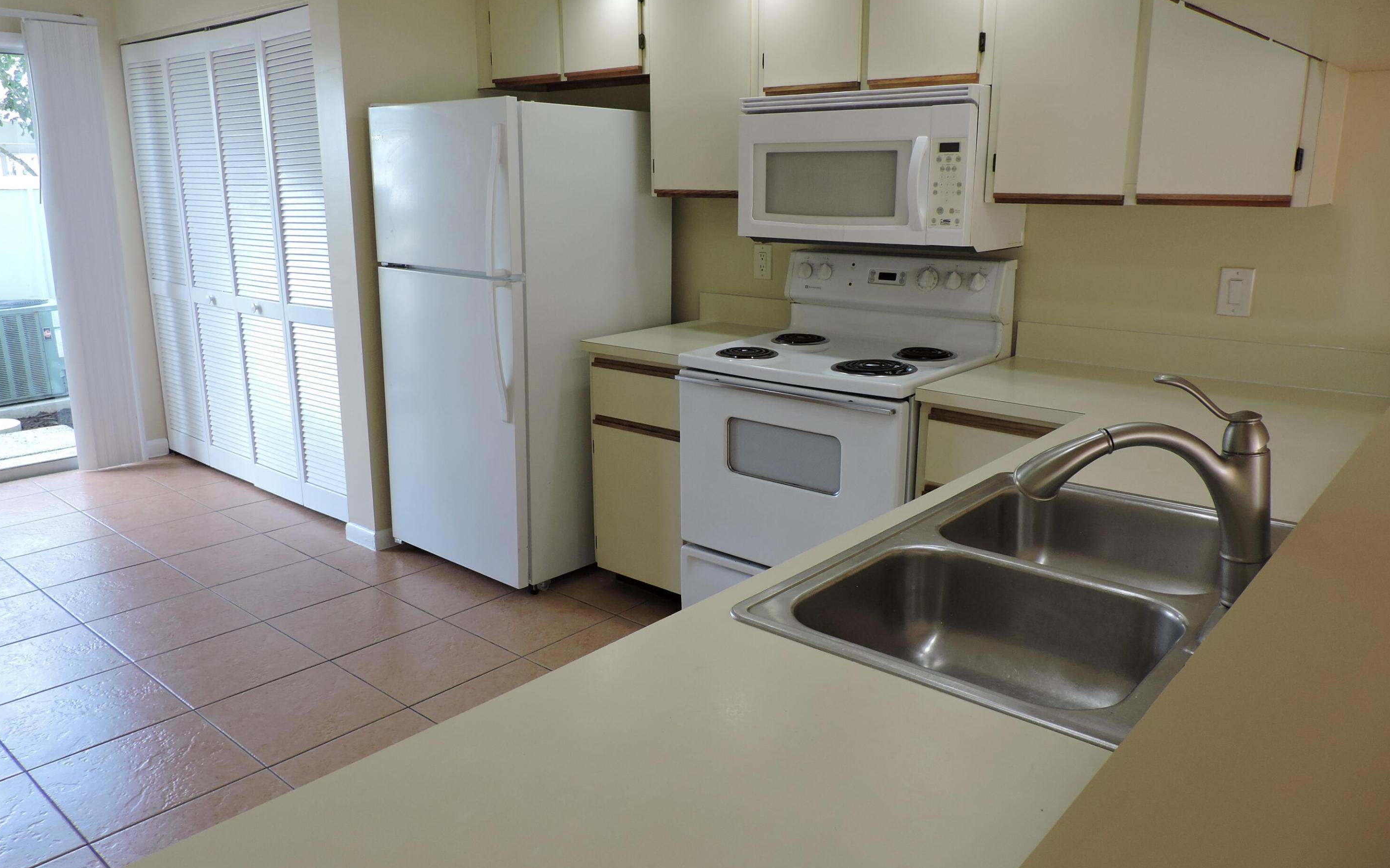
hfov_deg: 70.4
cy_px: 425
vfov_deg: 47.6
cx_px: 681
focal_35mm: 26
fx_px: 985
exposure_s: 1/60
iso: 100
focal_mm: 4.3
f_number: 3
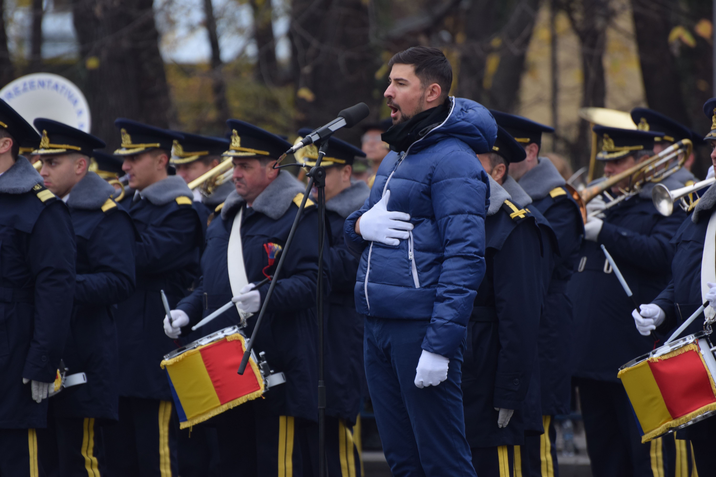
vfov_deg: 3.7
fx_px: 7458
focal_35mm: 375
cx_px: 358
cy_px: 238
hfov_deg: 5.5
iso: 320
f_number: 5.6
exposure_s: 1/125
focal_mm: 250
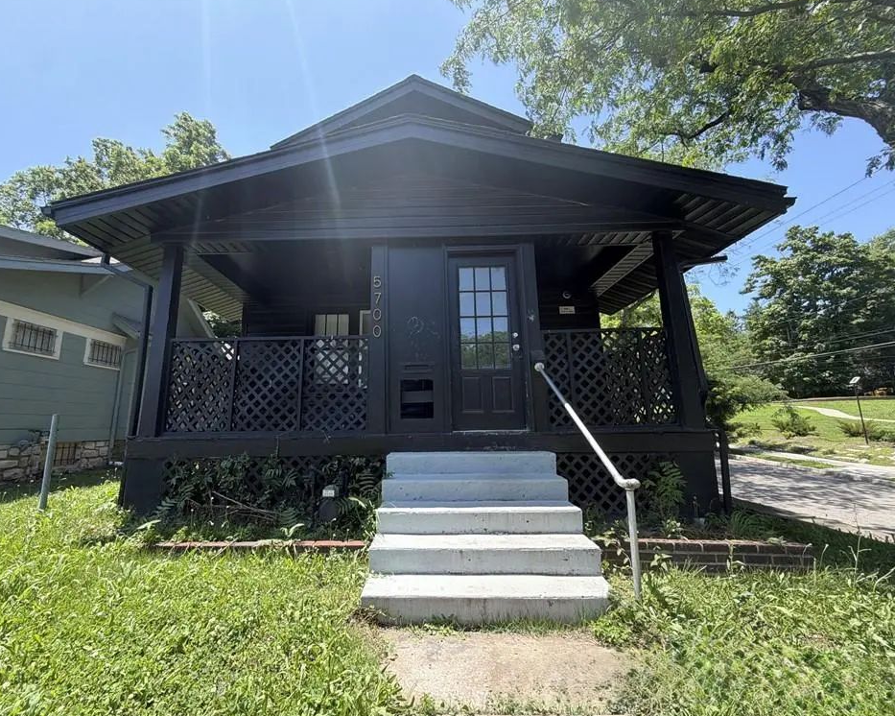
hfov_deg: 96.7
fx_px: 397
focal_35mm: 15
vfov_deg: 84.0
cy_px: 354
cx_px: 419
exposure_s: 1/522
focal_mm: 2.22
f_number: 2.2
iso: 40
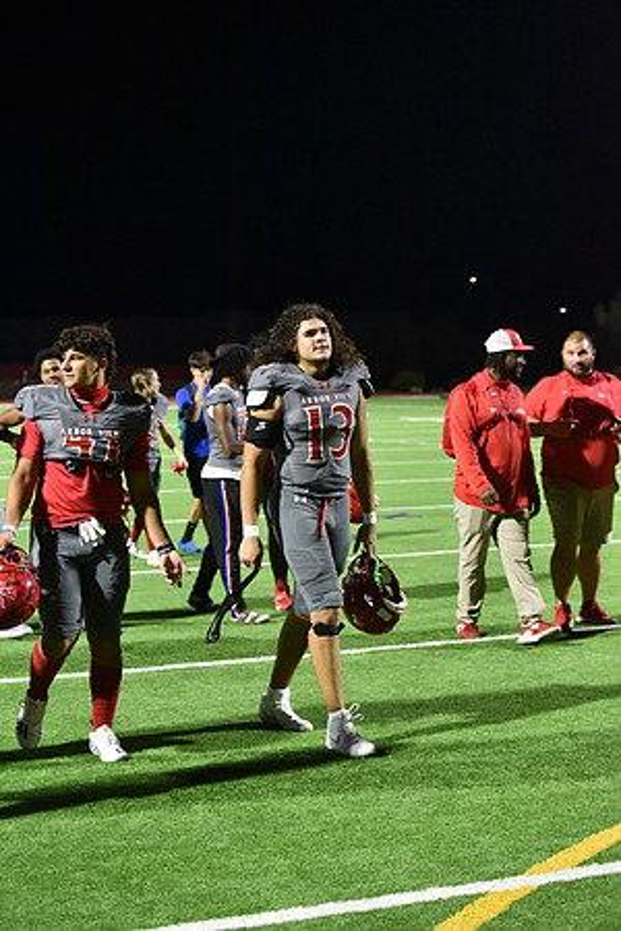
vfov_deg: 28.8
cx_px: 310
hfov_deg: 19.5
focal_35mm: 70
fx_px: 1811
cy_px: 466
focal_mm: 70
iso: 12800
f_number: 2.8
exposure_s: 1/1000
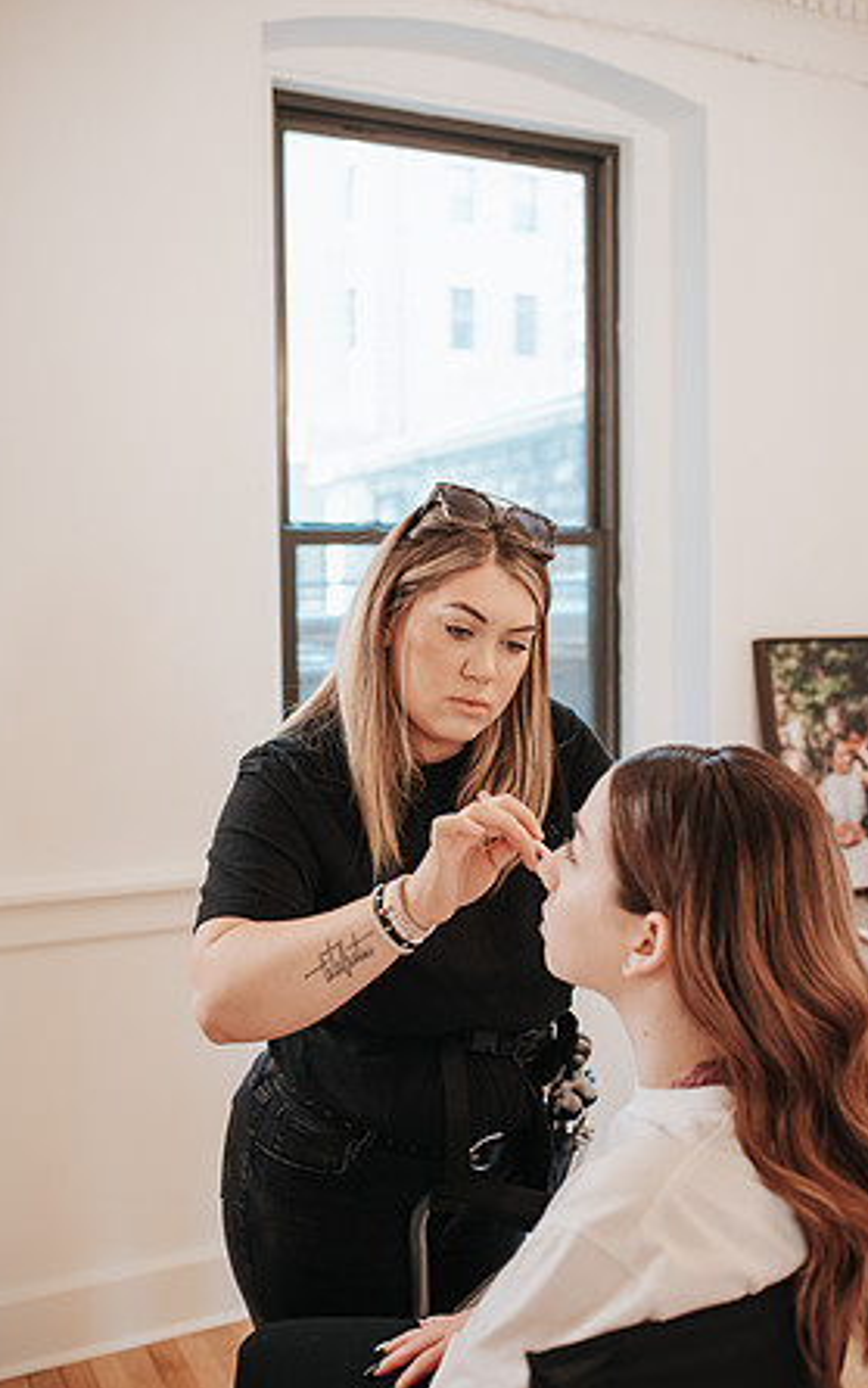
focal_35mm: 36
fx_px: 1362
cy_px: 694
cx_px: 439
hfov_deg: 35.4
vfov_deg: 54.0
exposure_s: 1/250
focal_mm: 35
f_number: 3.2
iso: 1000
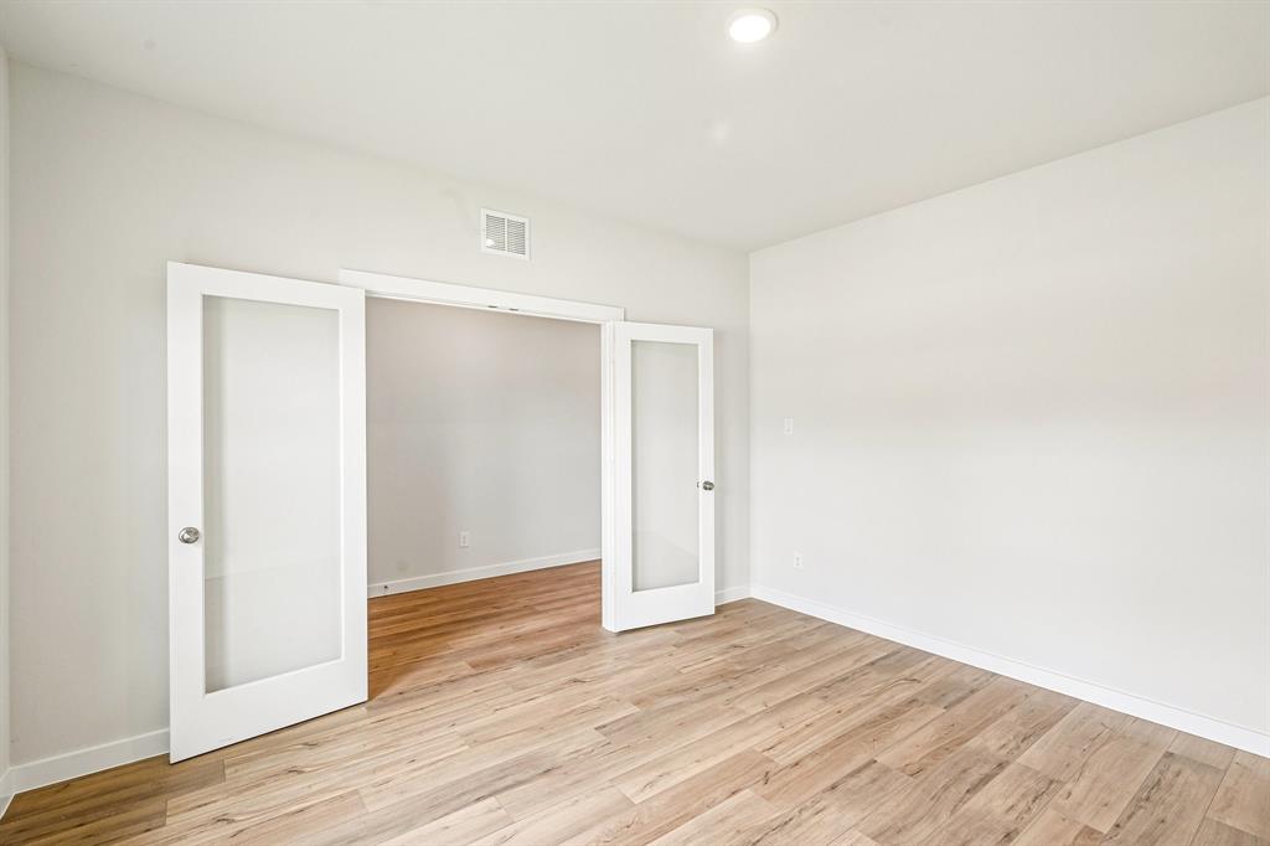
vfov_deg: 73.7
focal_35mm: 16
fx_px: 564
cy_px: 423
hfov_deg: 96.8
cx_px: 635
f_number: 8
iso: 400
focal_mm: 16
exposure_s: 1/40
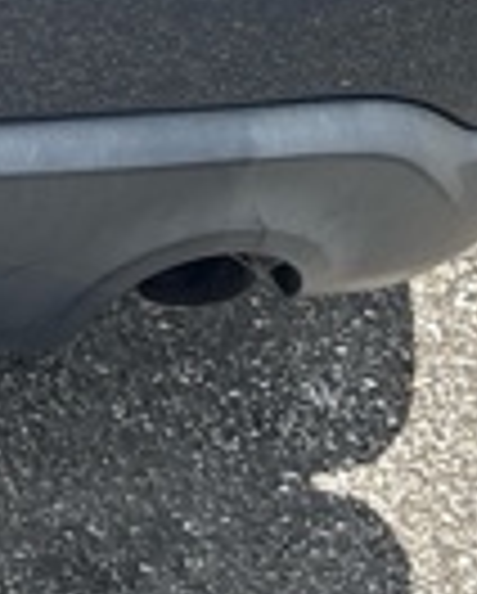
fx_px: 3468
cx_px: -747
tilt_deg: -18.8
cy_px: -400
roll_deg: +2.0
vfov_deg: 9.4
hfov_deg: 7.3
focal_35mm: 197
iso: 50
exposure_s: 1/1239
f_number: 1.6
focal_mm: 5.96
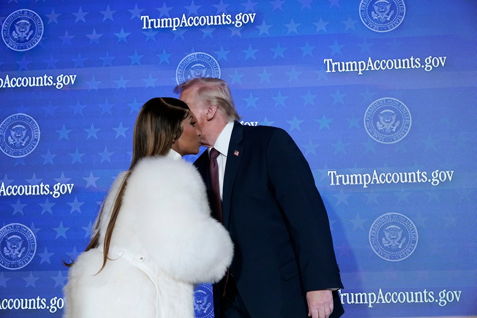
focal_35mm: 67
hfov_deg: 30.1
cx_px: 238
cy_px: 159
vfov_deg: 20.3
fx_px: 888
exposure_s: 1/400
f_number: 3.5
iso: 4000
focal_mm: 67
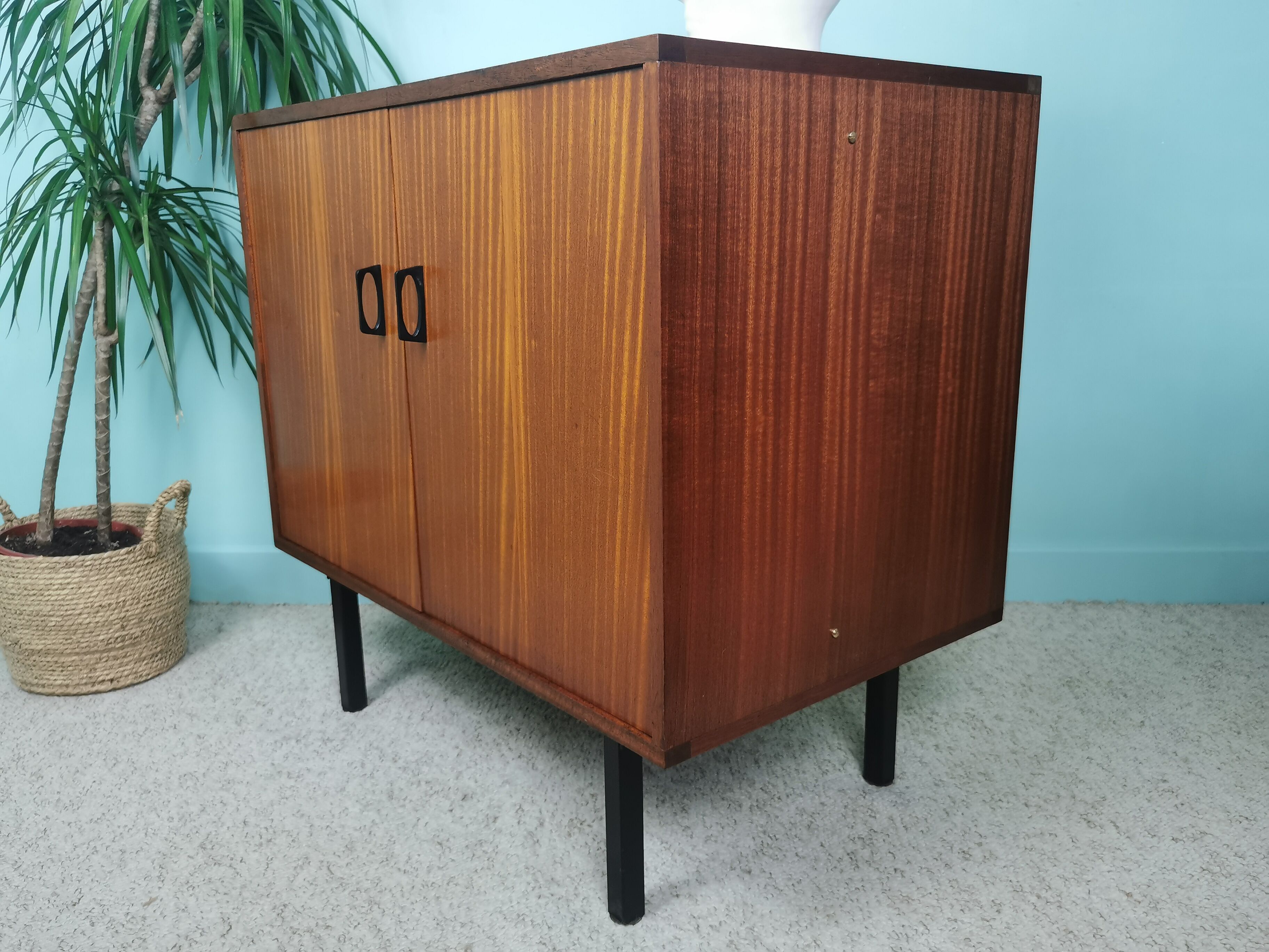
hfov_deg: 61.7
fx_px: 1063
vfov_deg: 48.2
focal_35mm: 29
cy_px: 476
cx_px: 634
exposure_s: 1/100
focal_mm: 5.58
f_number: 1.8
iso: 160
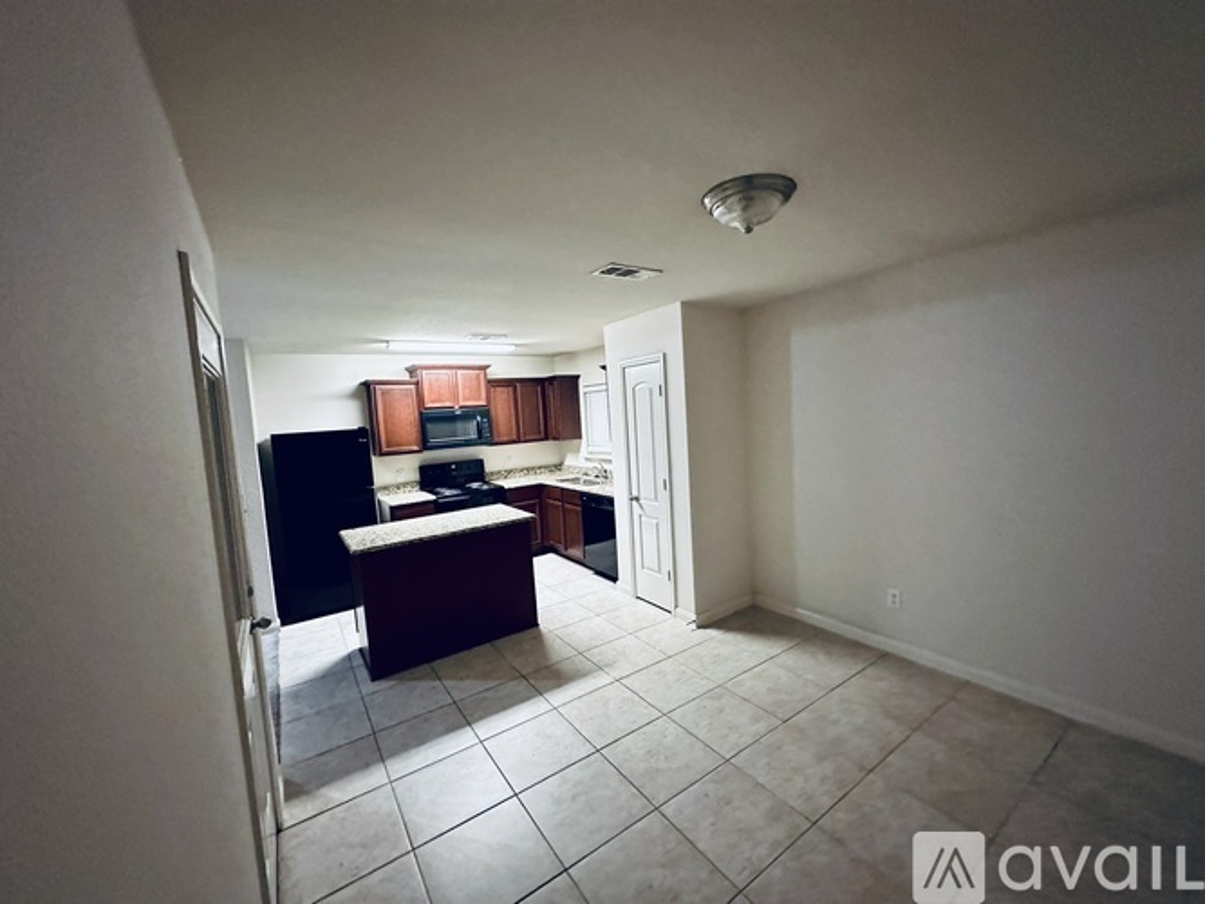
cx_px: 602
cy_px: 452
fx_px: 487
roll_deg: +3.2
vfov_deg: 85.7
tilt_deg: -4.8
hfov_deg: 102.1
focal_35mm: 14
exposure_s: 1/60
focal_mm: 2.22
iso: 800
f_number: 2.2
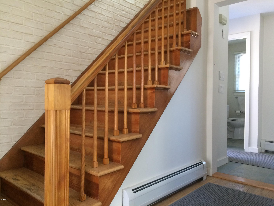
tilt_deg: -2.0
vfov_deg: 48.2
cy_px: 103
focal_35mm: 29
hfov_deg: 61.7
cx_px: 137
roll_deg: +0.8
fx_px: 230
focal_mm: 4.15
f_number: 2.2
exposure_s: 1/30
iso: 200
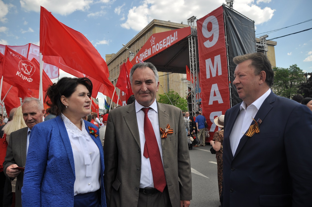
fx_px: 234
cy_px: 104
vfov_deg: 47.8
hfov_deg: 67.4
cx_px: 156
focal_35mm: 27
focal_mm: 18
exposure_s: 1/1000
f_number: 3.5
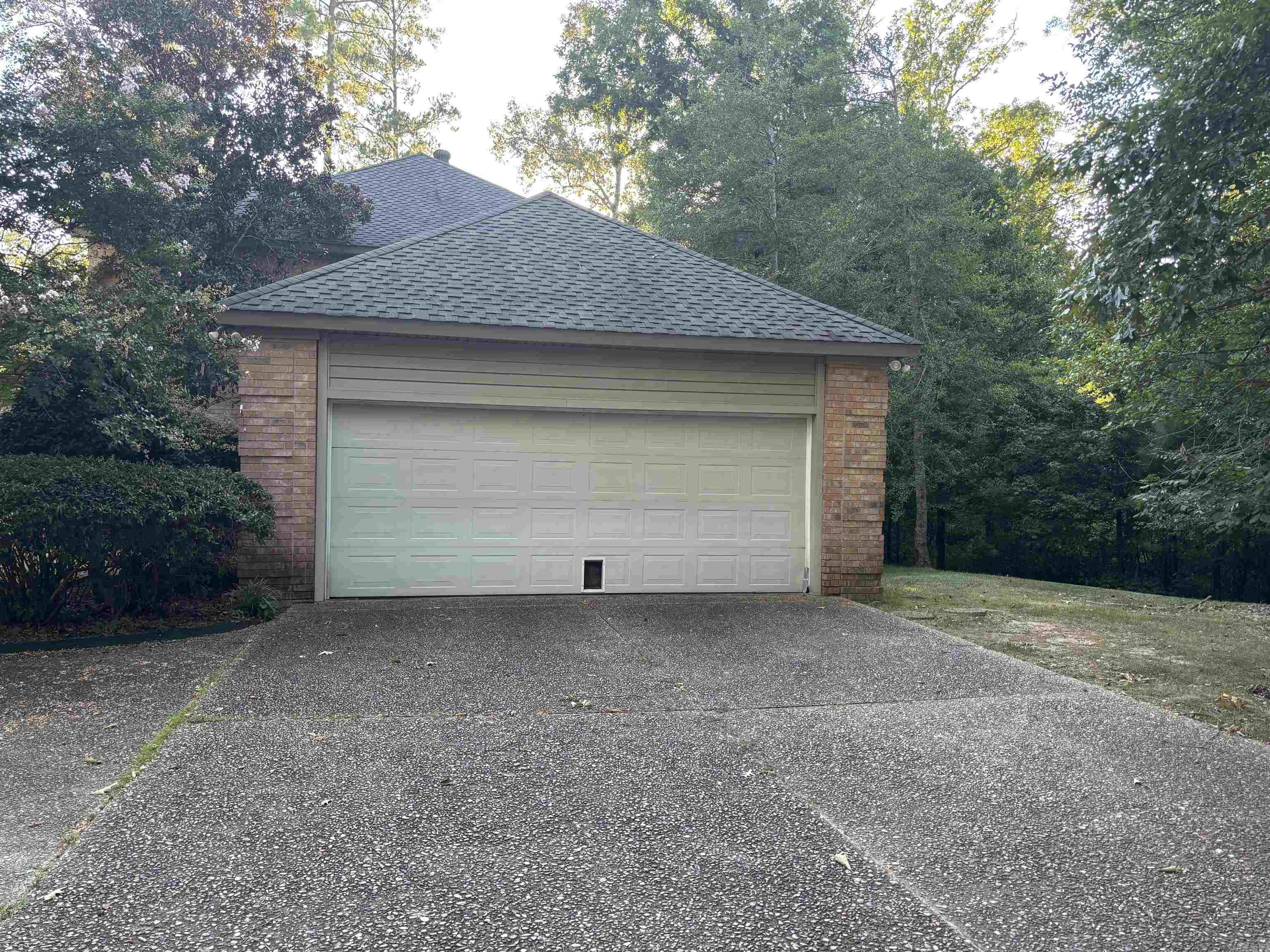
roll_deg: -0.7
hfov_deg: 67.3
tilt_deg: -0.2
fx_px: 954
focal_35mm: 26
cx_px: 635
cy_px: 476
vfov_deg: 53.1
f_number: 1.6
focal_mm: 5.96
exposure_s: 1/121
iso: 80
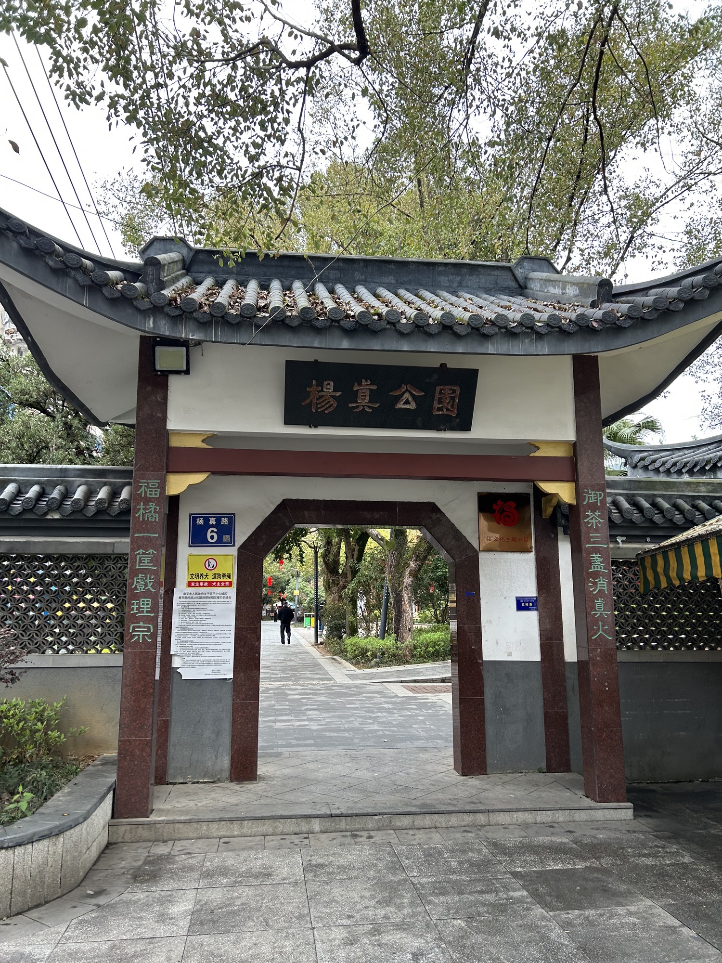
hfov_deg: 53.1
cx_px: 361
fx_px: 723
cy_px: 482
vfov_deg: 67.3
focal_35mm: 26
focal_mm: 5.7
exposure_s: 1/250
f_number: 1.5
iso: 40
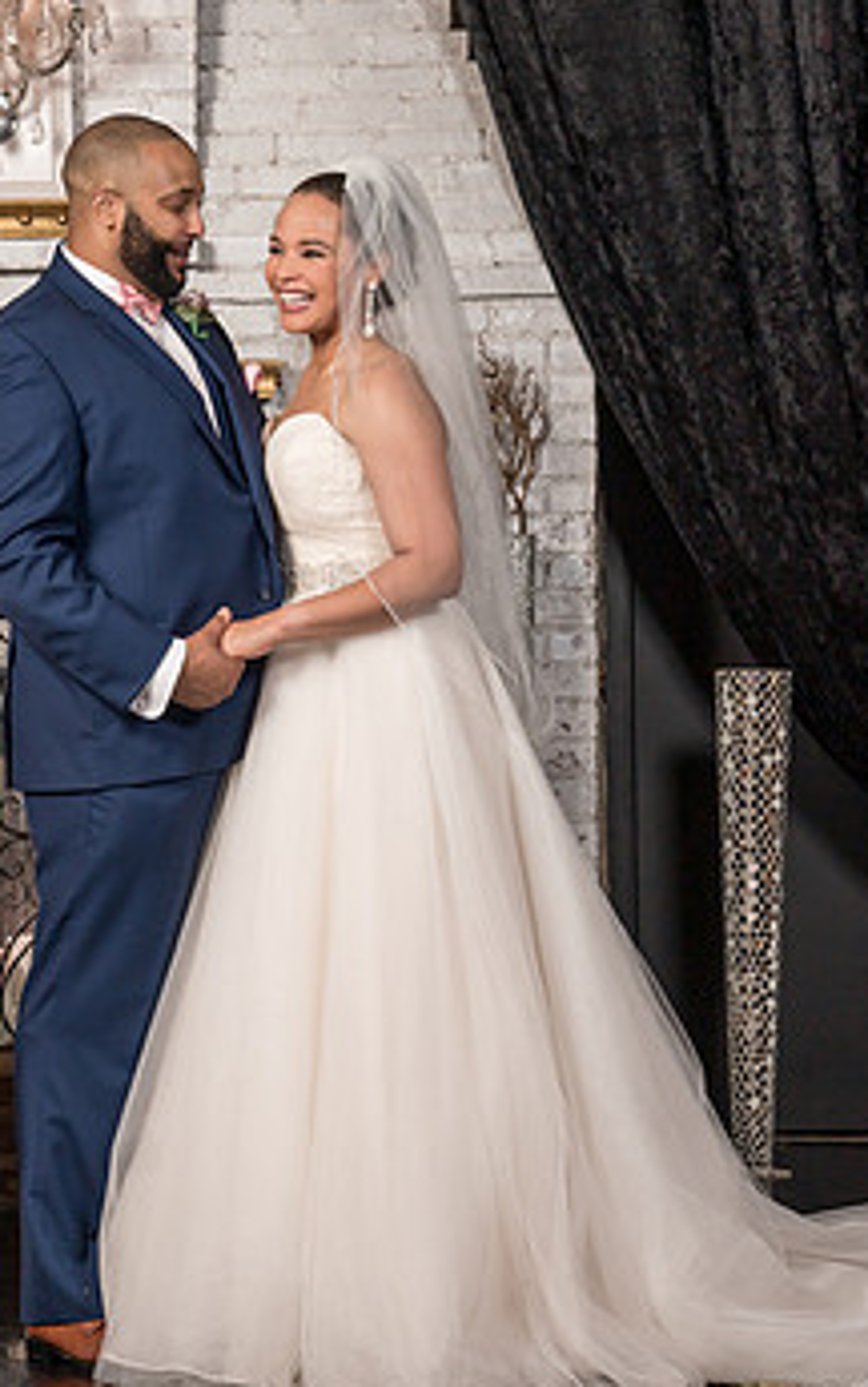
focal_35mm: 113
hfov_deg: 11.5
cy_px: 623
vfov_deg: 18.4
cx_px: 33
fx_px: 4272
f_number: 5.6
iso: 200
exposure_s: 1/200
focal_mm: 59
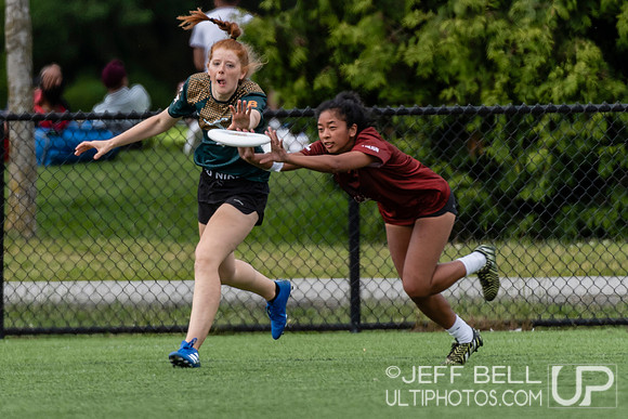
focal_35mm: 1147
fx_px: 20005
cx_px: 242
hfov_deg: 1.8
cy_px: 189
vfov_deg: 1.2
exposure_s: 1/1250
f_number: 4
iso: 360
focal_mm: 400
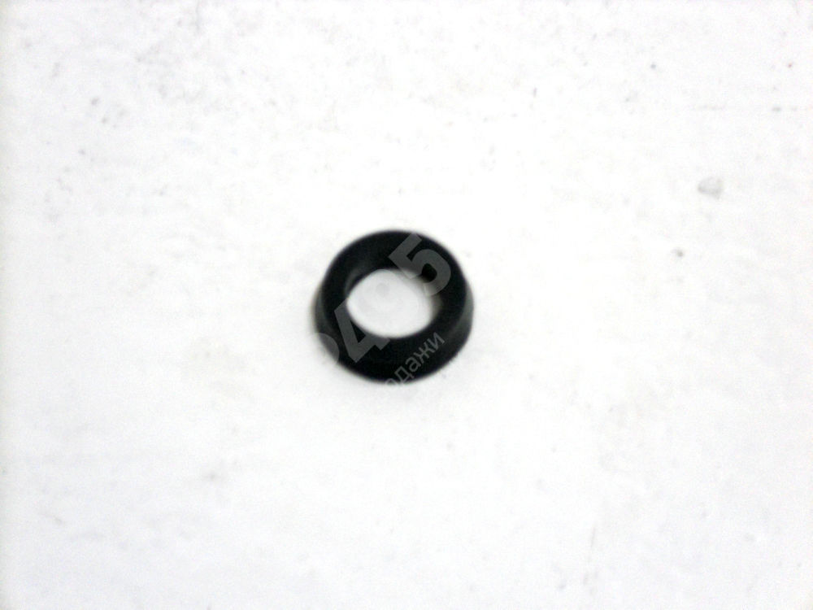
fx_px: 2537
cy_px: 305
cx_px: 406
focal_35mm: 108
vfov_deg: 13.7
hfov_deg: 18.2
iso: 400
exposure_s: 1/40
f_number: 5.9
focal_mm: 19.6
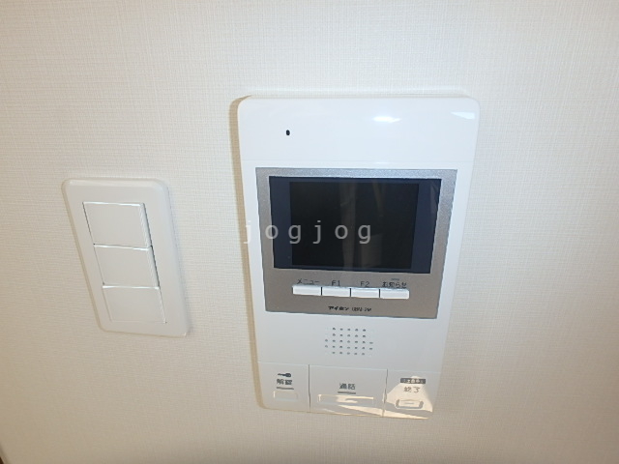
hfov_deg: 79.0
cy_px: 232
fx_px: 376
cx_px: 310
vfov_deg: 63.4
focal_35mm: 21
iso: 125
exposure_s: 1/80
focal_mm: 3.7
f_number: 3.5
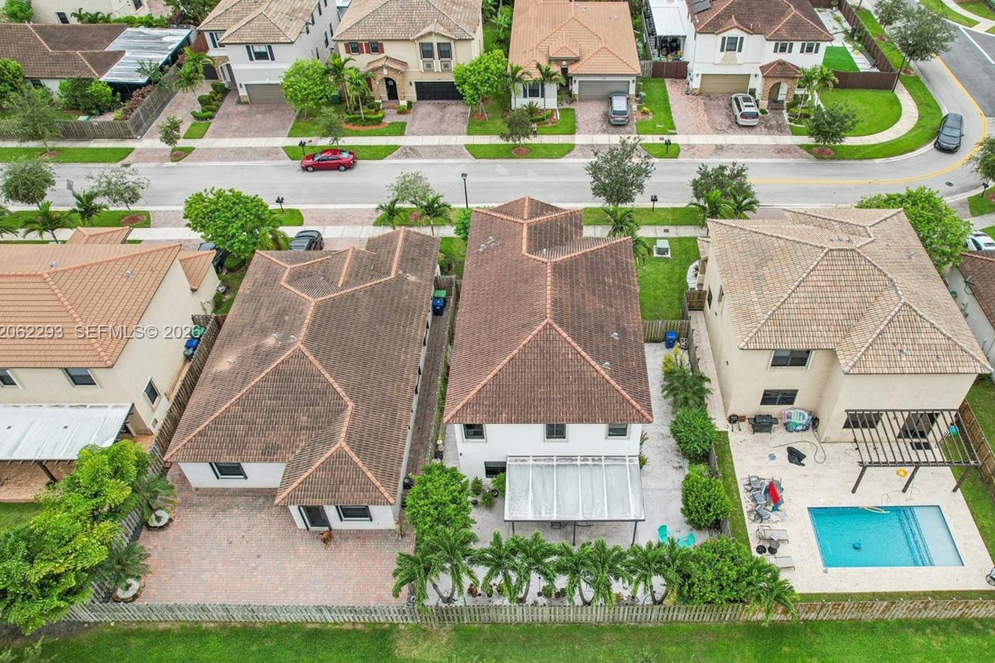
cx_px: 560
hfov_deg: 69.1
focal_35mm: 26
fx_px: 718
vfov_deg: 49.5
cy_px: 333
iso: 120
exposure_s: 1/1000
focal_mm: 8.4
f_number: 2.8
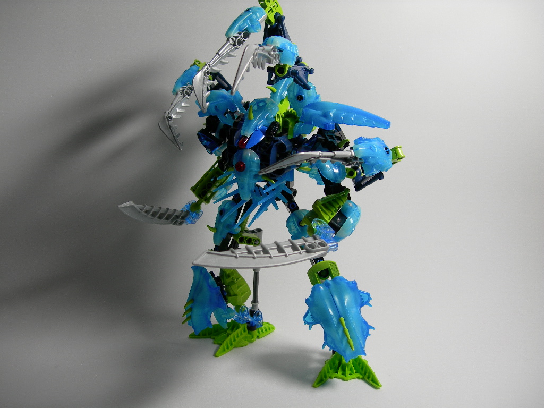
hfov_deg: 49.0
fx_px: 597
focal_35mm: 38
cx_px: 272
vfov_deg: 37.7
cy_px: 204
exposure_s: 1/39.7
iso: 50
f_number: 2.8
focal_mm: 7.8
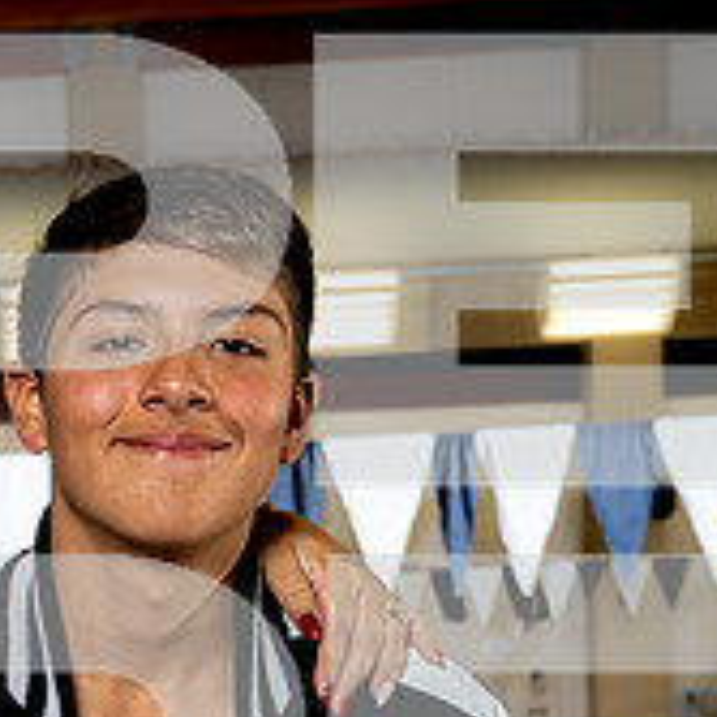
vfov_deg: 15.6
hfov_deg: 15.1
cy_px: 784
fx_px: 2554
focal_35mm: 109
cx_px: -270
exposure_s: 1/250
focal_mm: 37
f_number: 5.6
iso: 320
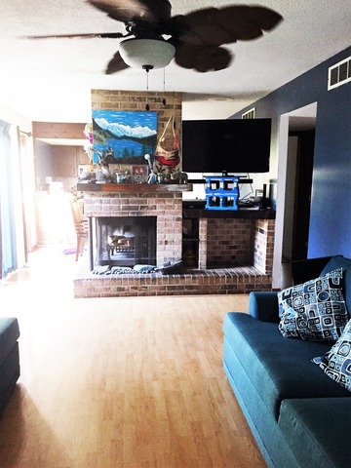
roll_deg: -0.6
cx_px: 176
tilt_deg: -9.2
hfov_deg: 48.2
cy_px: 234
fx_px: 392
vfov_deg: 61.7
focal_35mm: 29
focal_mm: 4.15
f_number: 2.2
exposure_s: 1/30
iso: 160
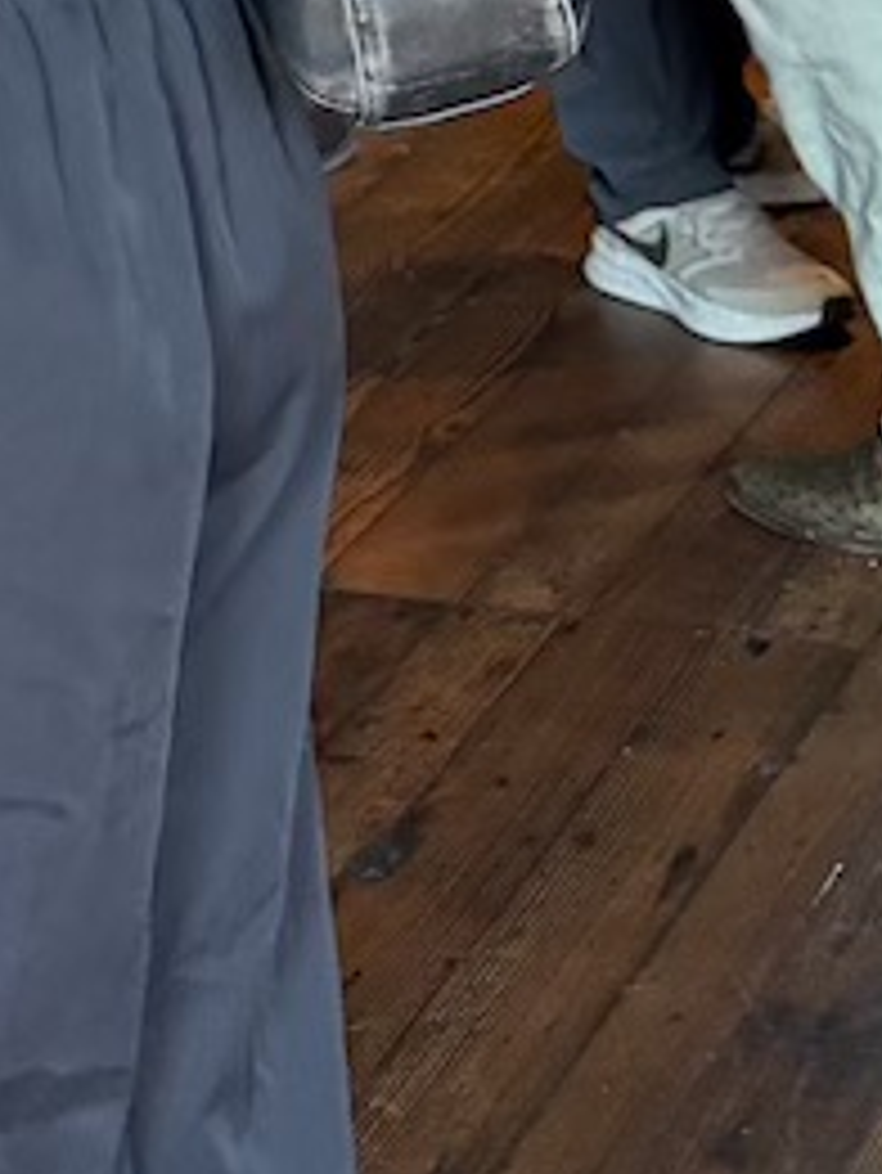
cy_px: -1889
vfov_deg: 10.8
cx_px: -554
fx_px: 4990
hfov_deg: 9.7
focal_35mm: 147
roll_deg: +5.2
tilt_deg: +5.8
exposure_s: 1/62
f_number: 1.78
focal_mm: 6.76
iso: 200
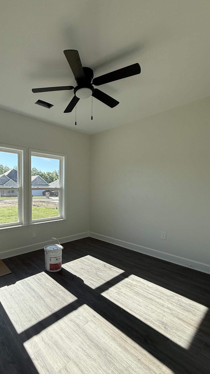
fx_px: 168
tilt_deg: -1.8
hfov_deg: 61.5
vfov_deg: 95.8
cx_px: 61
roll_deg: -0.5
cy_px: 199
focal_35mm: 17
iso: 64
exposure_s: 1/540
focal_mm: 2.22
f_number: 2.2
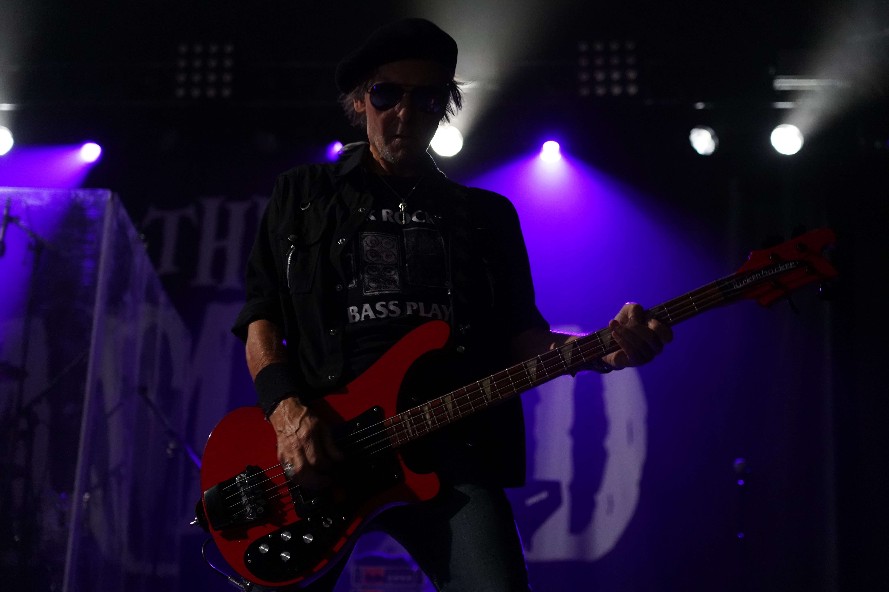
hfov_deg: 30.5
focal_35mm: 66
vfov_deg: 20.6
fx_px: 1630
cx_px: 444
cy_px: 296
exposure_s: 1/160
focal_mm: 66
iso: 6400
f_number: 4
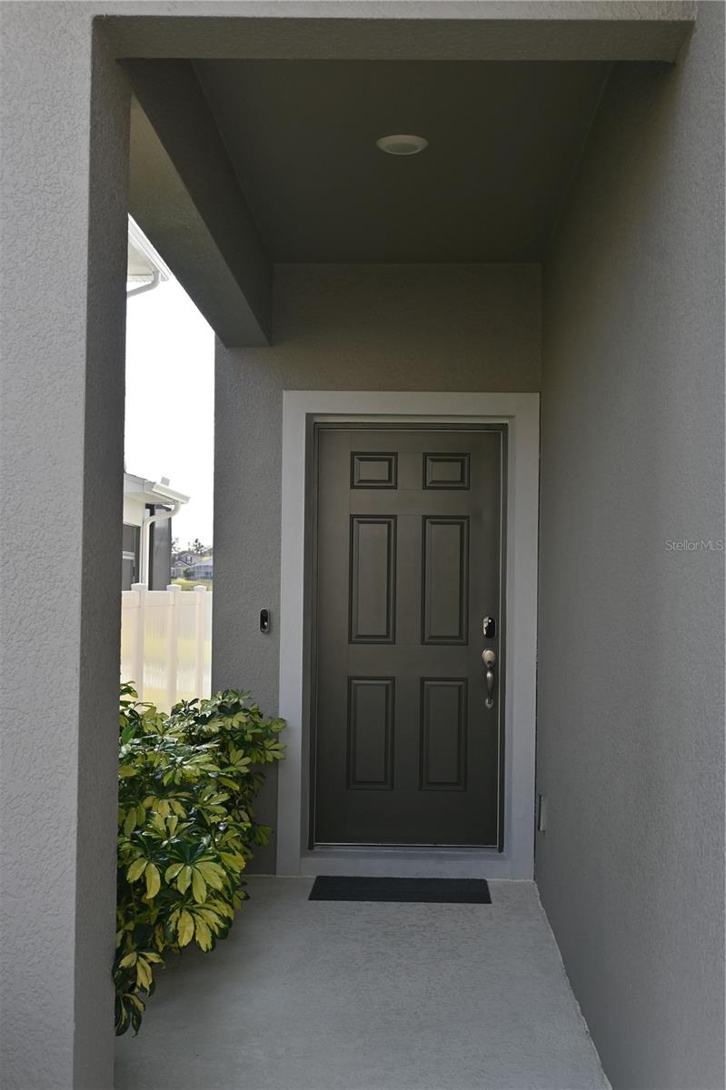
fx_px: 1362
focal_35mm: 45
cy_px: 545
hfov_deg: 29.8
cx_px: 363
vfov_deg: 43.6
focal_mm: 30
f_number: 7.1
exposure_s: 1/200
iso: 100
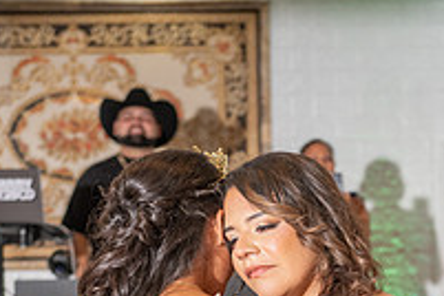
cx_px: 236
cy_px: 421
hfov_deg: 10.2
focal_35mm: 202
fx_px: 2491
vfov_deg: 6.7
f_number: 4.5
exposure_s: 1/200
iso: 500
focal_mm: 70
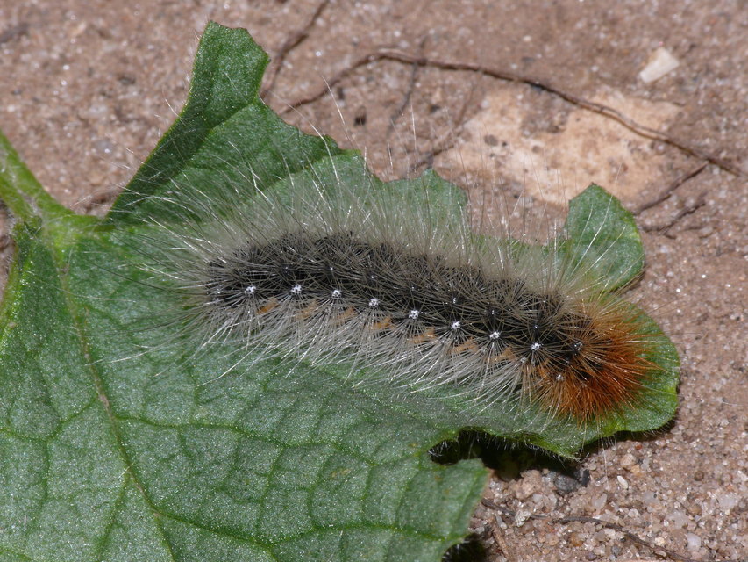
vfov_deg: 6.9
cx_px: 374
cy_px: 281
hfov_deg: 9.2
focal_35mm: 214
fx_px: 4625
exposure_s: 1/1300
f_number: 11
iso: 100
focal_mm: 45.2
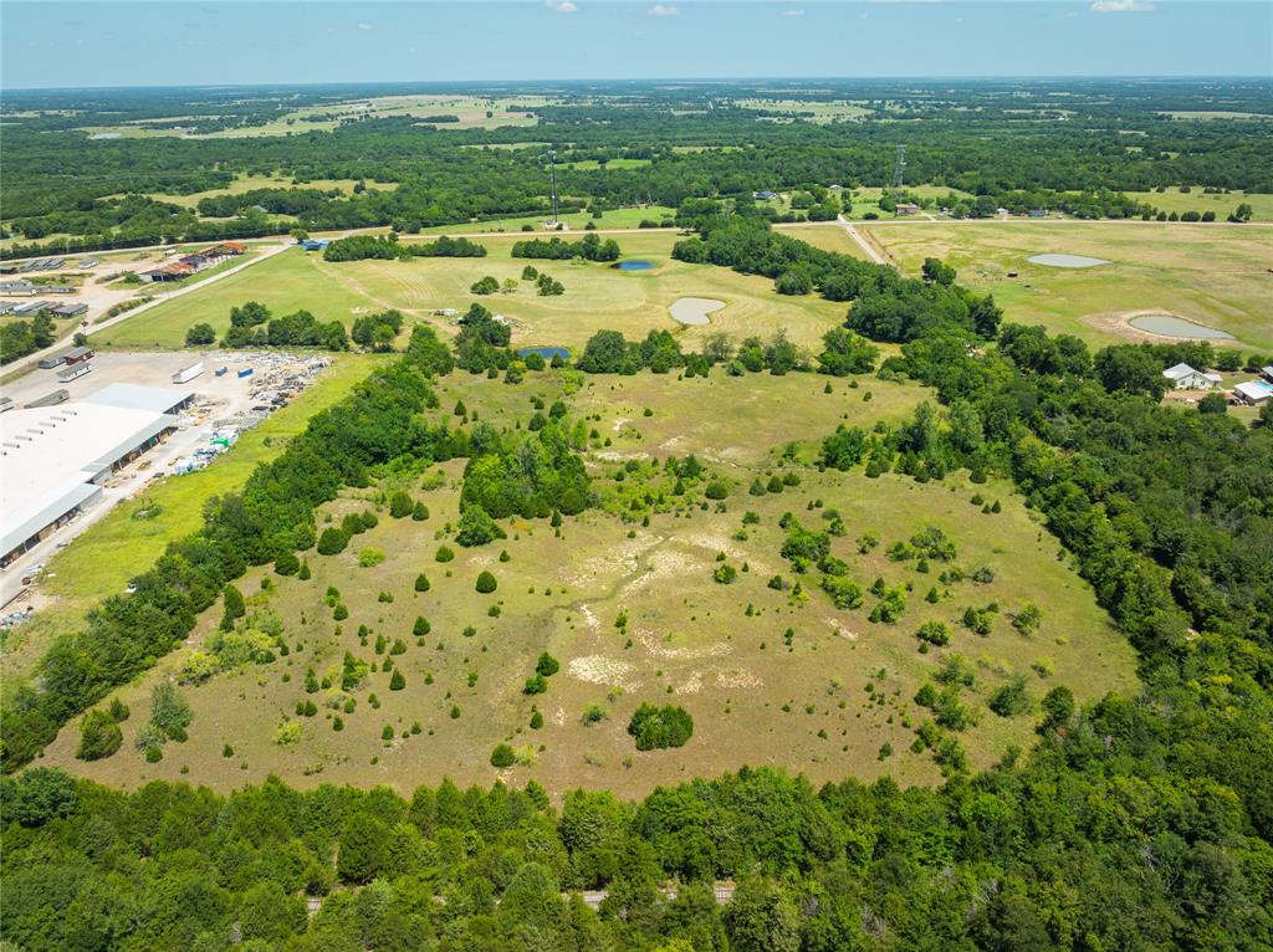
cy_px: 476
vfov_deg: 56.7
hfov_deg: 71.6
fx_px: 882
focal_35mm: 24
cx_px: 636
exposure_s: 1/200
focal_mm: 12.29
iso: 100
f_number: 7.1
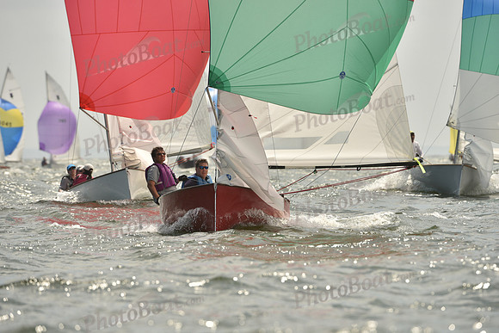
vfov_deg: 3.4
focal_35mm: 400
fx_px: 5545
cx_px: 250
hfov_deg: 5.2
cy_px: 166
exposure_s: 1/1250
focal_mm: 400
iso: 250
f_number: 8
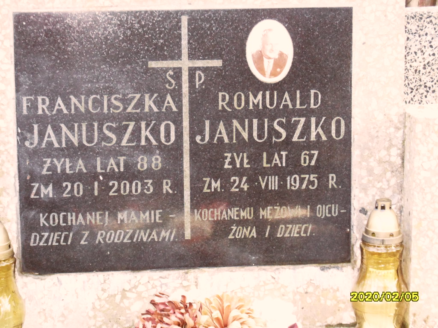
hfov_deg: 19.6
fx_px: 1265
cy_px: 164
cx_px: 219
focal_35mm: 100
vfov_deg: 14.8
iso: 640
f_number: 4.4
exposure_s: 1/45
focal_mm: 16.3
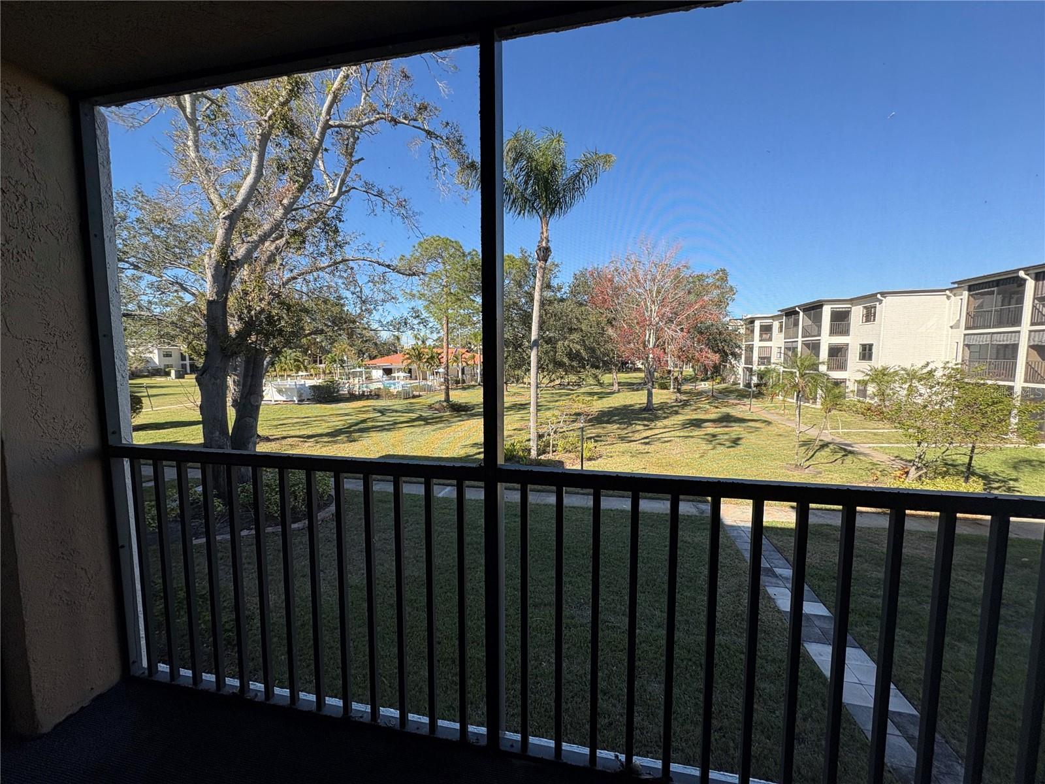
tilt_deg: -3.5
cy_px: 392
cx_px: 522
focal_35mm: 14
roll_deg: +0.7
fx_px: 423
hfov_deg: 102.1
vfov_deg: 85.7
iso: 40
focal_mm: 2.22
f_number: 2.2
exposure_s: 1/556
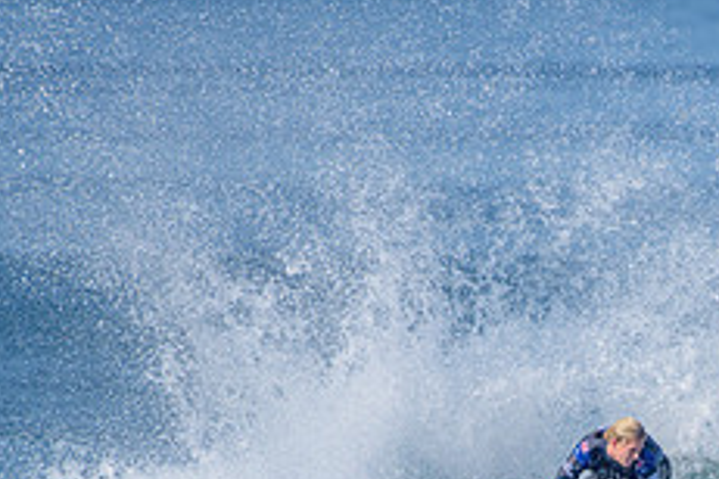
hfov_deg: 1.6
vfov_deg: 1.1
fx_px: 25063
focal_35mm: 1255
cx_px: 697
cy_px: 552
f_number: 5.6
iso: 250
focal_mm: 500
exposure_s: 1/2500
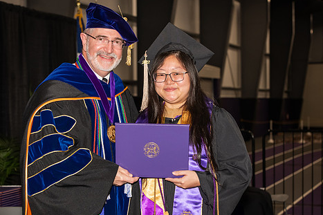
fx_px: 780
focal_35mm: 87
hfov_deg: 23.4
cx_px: 134
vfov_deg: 15.7
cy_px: 130
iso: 1000
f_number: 5.6
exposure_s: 1/200
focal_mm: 70
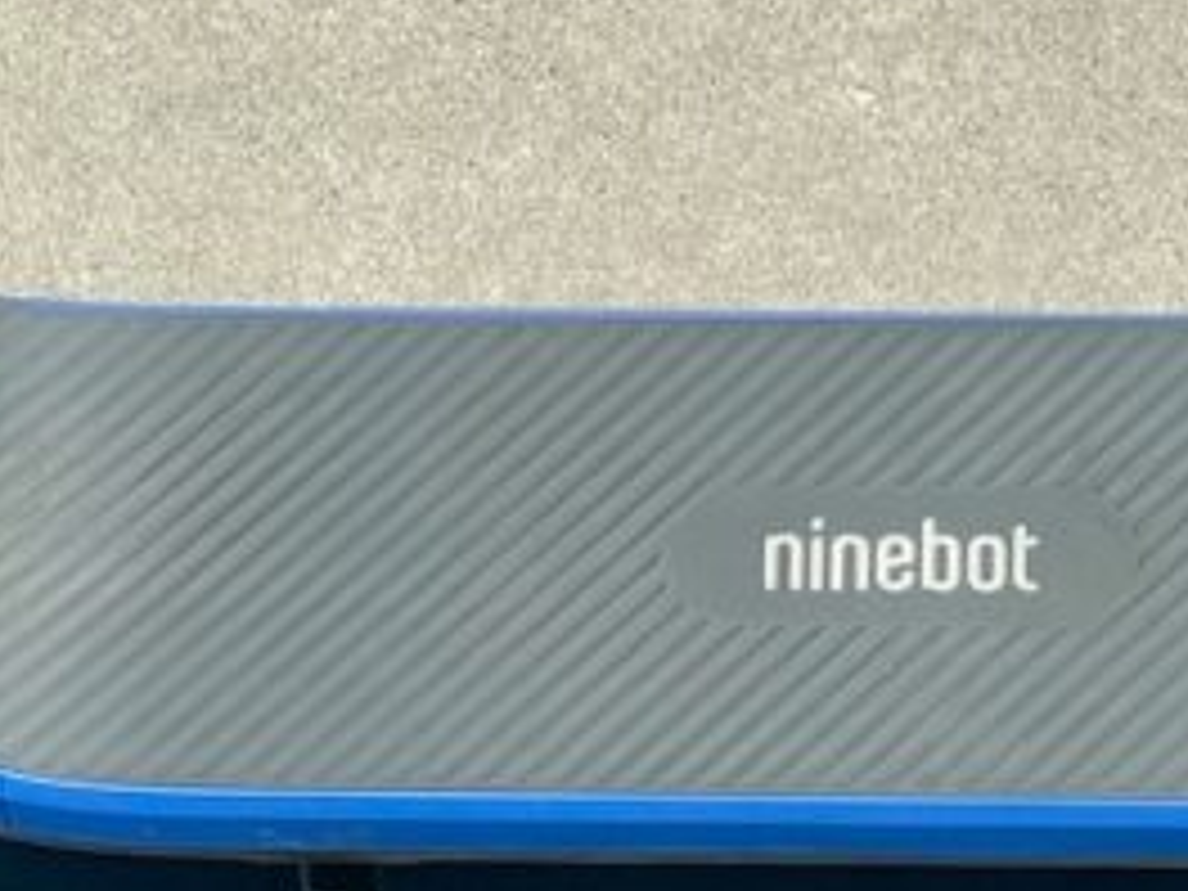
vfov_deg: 7.3
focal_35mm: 202
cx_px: 634
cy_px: 1238
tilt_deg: -66.3
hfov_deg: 9.8
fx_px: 6933
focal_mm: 6
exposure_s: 1/2179
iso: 25
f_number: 2
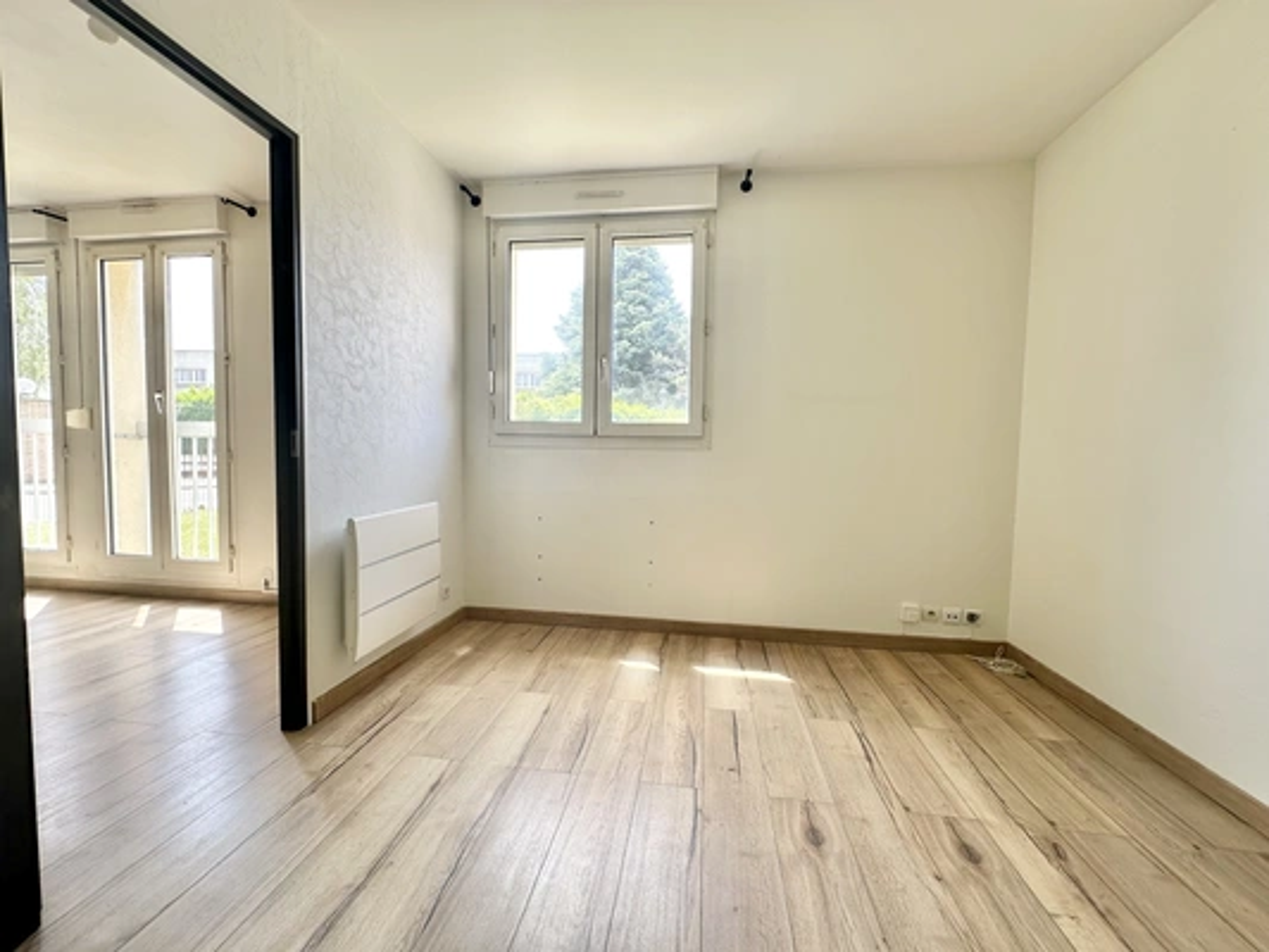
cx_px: 634
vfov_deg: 85.7
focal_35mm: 14
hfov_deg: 102.1
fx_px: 513
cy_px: 476
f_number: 2.2
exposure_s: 1/136
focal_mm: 2.22
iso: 40
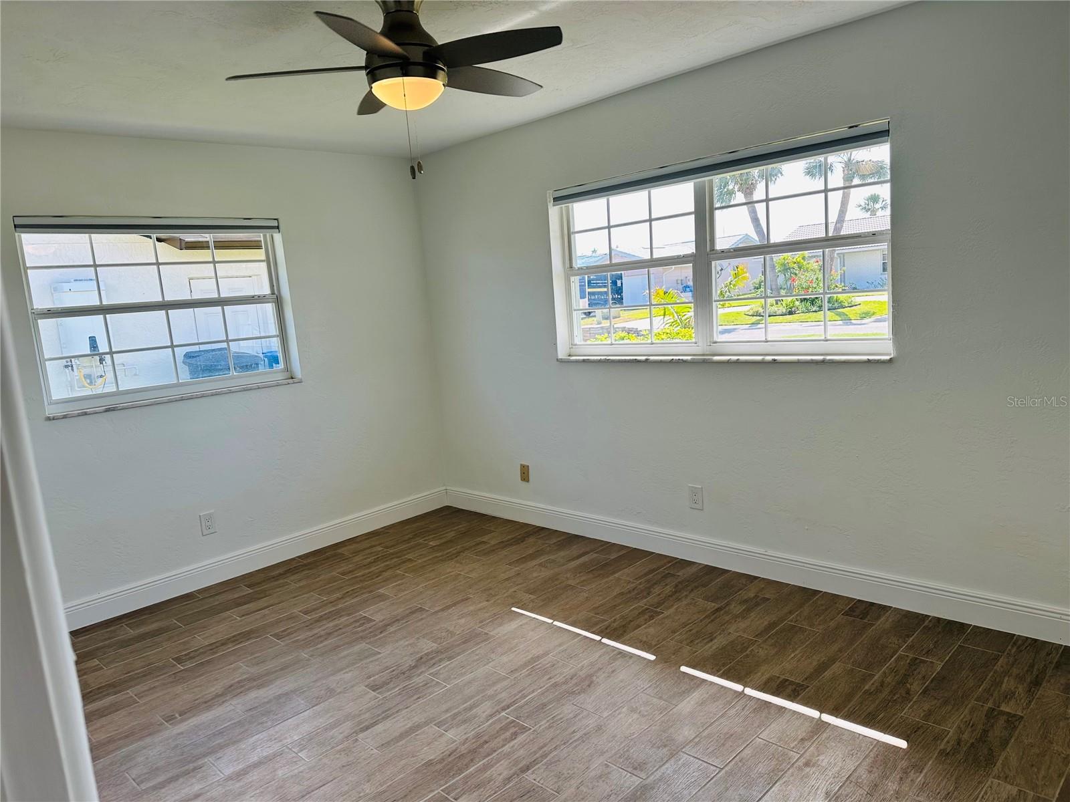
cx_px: 535
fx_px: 742
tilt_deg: -8.4
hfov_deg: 71.6
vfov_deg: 56.8
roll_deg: +4.6
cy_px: 401
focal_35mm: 24
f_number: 1.78
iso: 80
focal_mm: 6.86
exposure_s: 1/623
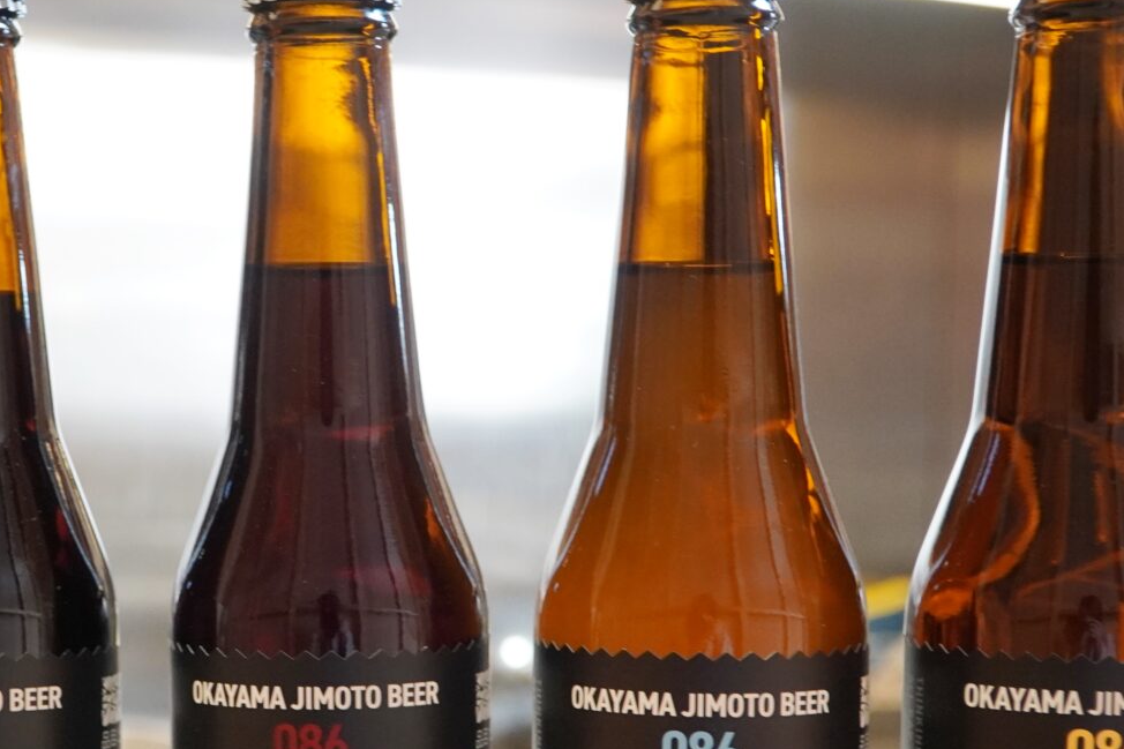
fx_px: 2216
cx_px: 294
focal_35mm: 71
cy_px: 597
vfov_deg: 19.0
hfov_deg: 28.1
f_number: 4
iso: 1250
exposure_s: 1/40
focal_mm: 24
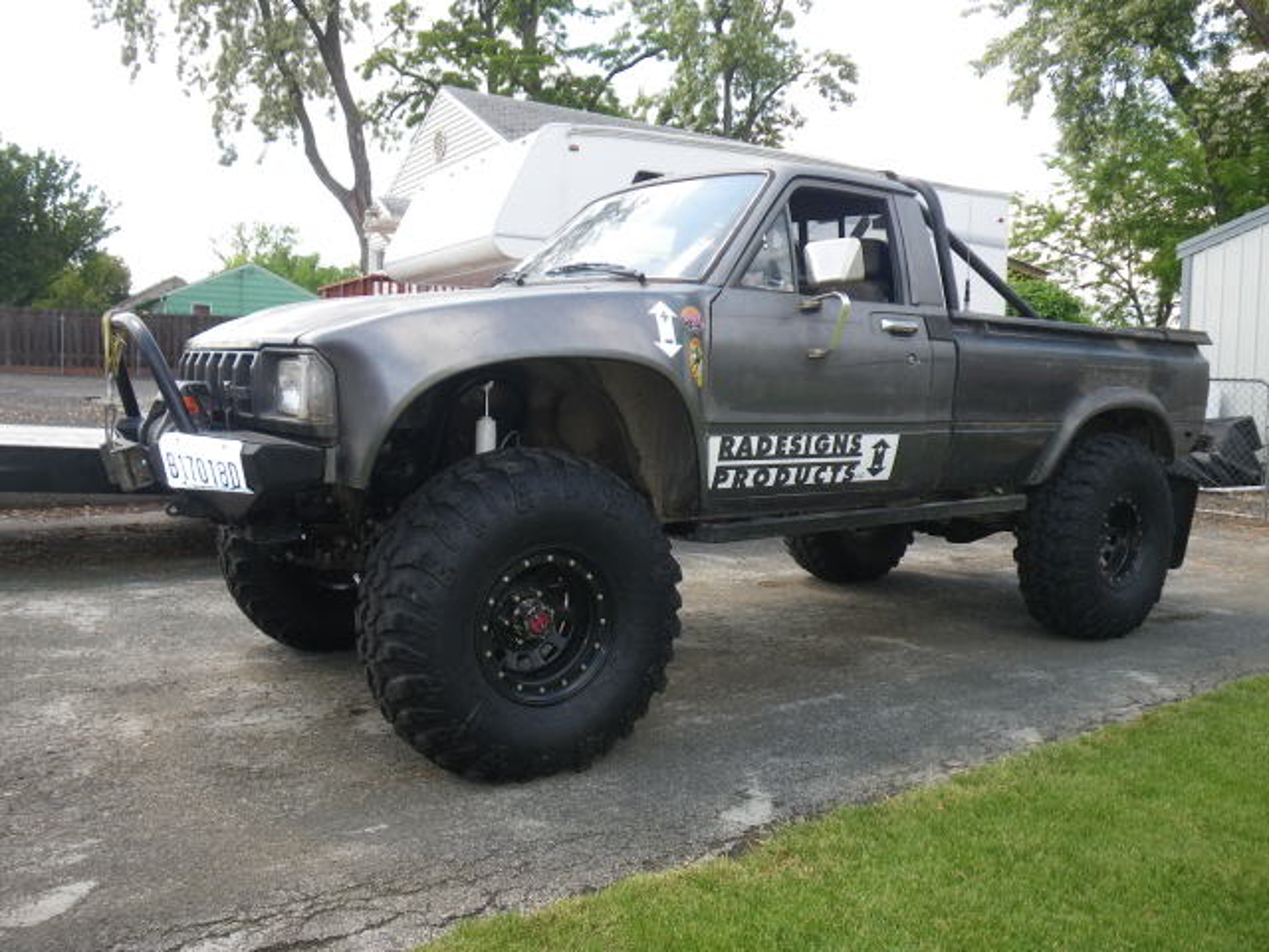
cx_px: 634
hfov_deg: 63.4
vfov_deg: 49.7
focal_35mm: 28
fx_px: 1026
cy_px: 476
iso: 64
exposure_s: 1/160
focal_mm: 5
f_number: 3.5
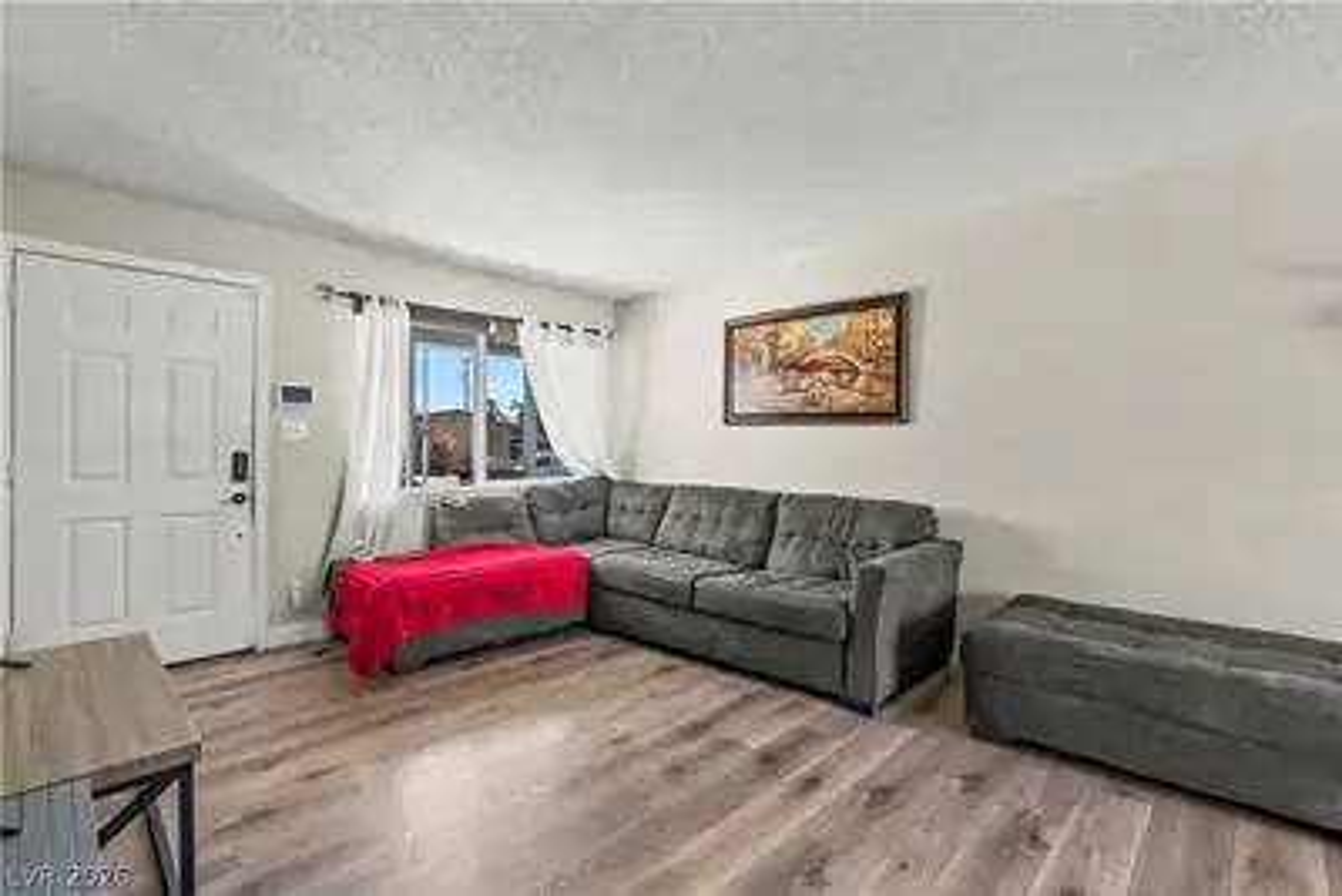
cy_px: 448
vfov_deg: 73.8
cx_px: 671
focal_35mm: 16
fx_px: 597
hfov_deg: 96.7
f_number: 5.6
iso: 2000
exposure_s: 1/25
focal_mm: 16
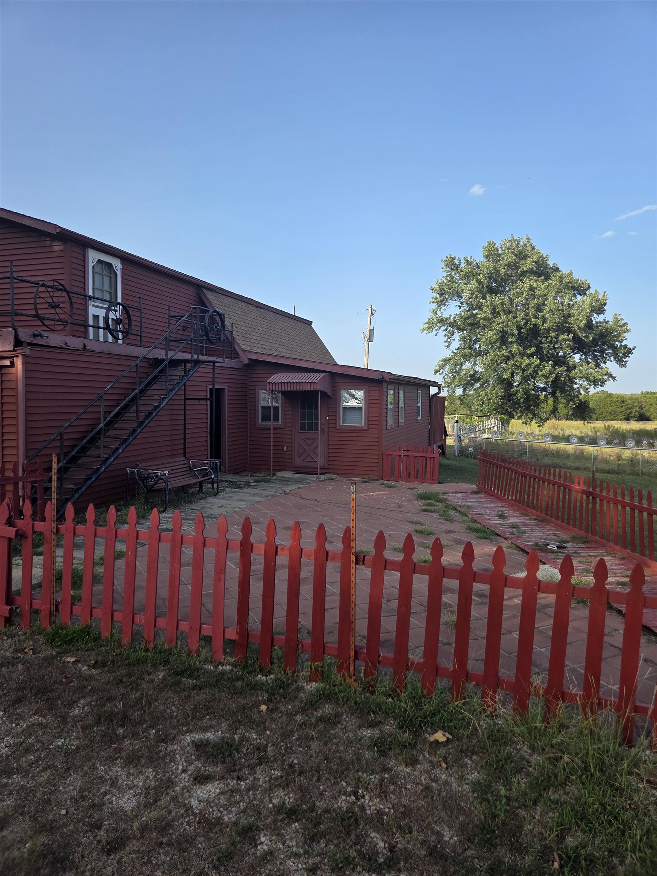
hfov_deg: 58.9
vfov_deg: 73.9
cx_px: 328
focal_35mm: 23
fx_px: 582
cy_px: 438
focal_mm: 5.4
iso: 80
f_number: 1.8
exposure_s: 1/2105
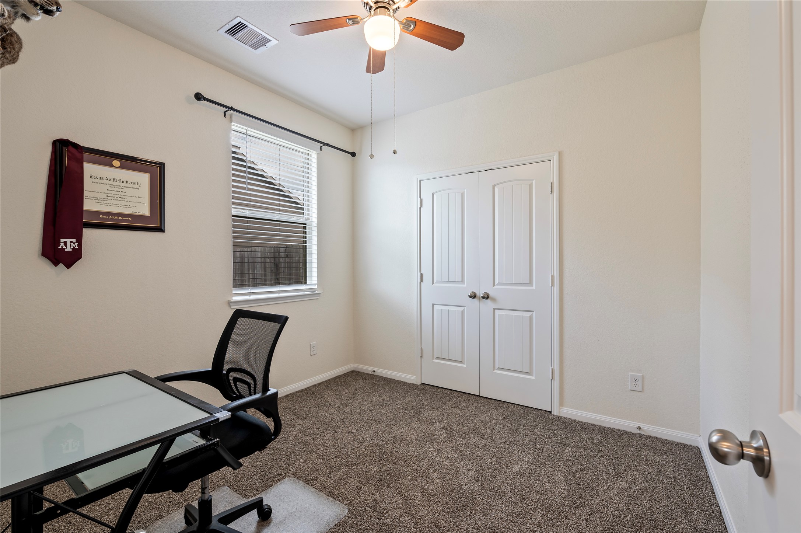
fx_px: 356
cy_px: 266
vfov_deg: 73.7
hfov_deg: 96.8
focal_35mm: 16
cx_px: 400
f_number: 6.3
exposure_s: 1/2.5
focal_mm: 16
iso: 125
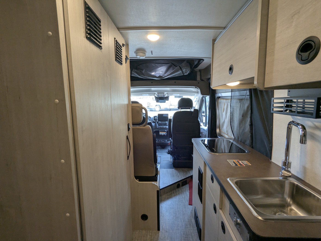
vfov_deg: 78.2
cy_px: 120
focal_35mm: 16
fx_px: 149
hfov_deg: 94.4
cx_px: 160
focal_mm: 2.35
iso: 133
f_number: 2.2
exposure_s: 1/95.7
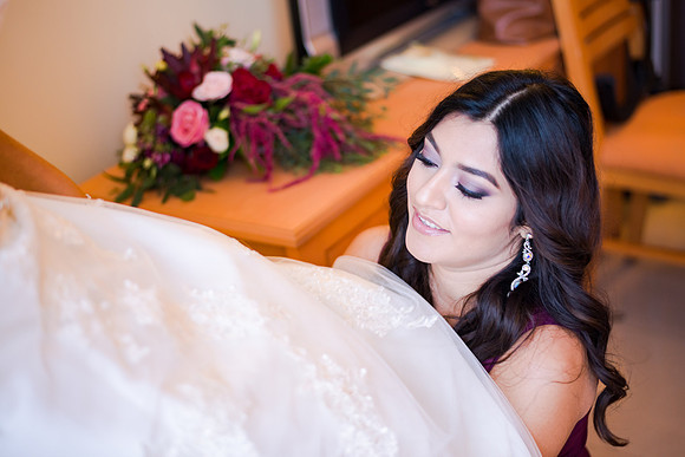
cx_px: 342
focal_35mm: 50
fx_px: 952
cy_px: 228
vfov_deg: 27.0
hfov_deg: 39.6
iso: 640
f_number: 1.8
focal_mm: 50
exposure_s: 1/125
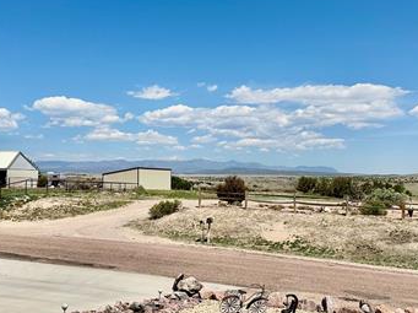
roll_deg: -0.3
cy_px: 185
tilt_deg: -1.6
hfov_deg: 42.0
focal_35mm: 45
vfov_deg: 32.0
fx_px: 543
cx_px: 178
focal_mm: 6.86
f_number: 1.78
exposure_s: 1/12048
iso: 80
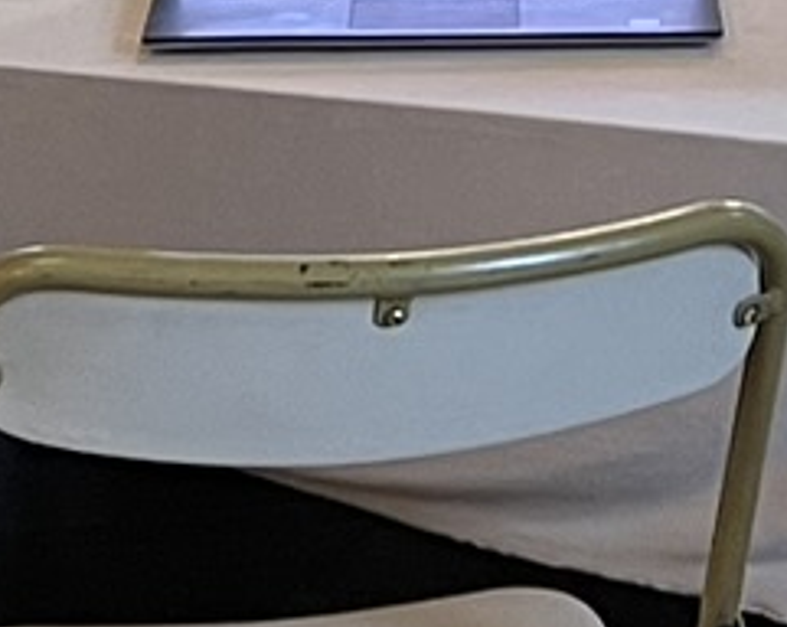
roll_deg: +0.0
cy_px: -878
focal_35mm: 216
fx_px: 5023
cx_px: 660
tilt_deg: -3.7
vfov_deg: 6.8
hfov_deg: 8.9
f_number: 1.5
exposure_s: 1/50
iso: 250
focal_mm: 5.7
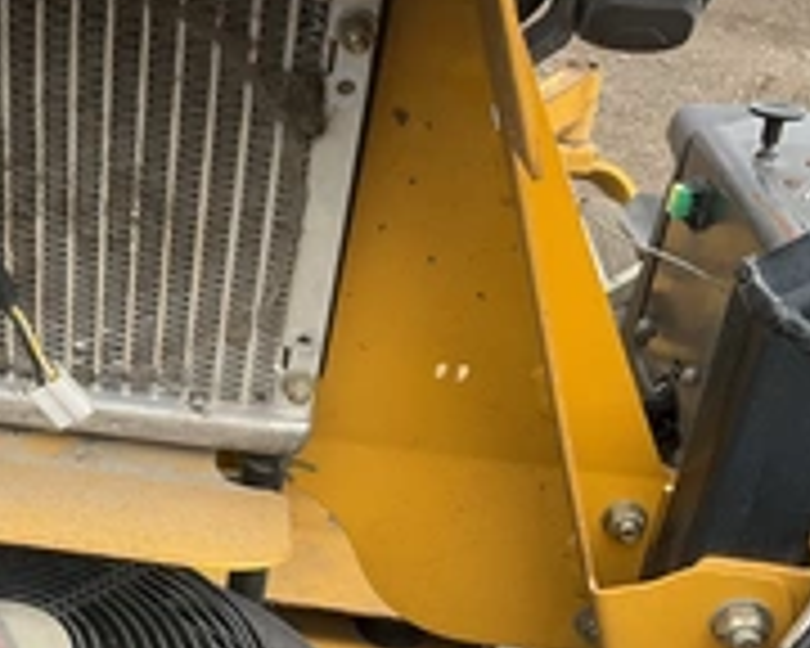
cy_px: 356
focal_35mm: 63
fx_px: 1510
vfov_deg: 24.2
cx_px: 32
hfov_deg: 28.5
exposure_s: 1/122
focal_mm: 3
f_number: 1.8
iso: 20
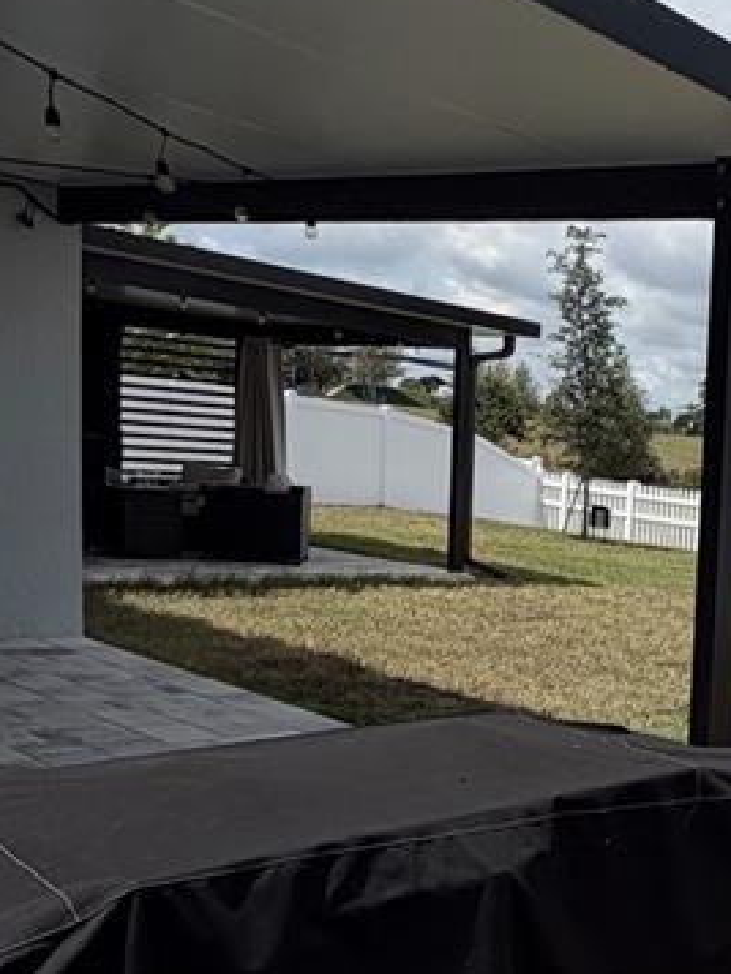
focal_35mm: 47
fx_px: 1323
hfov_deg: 24.6
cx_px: 1069
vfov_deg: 40.0
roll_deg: -5.5
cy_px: 638
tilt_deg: -6.3
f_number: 2.2
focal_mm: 2.22
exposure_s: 1/1312
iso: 20
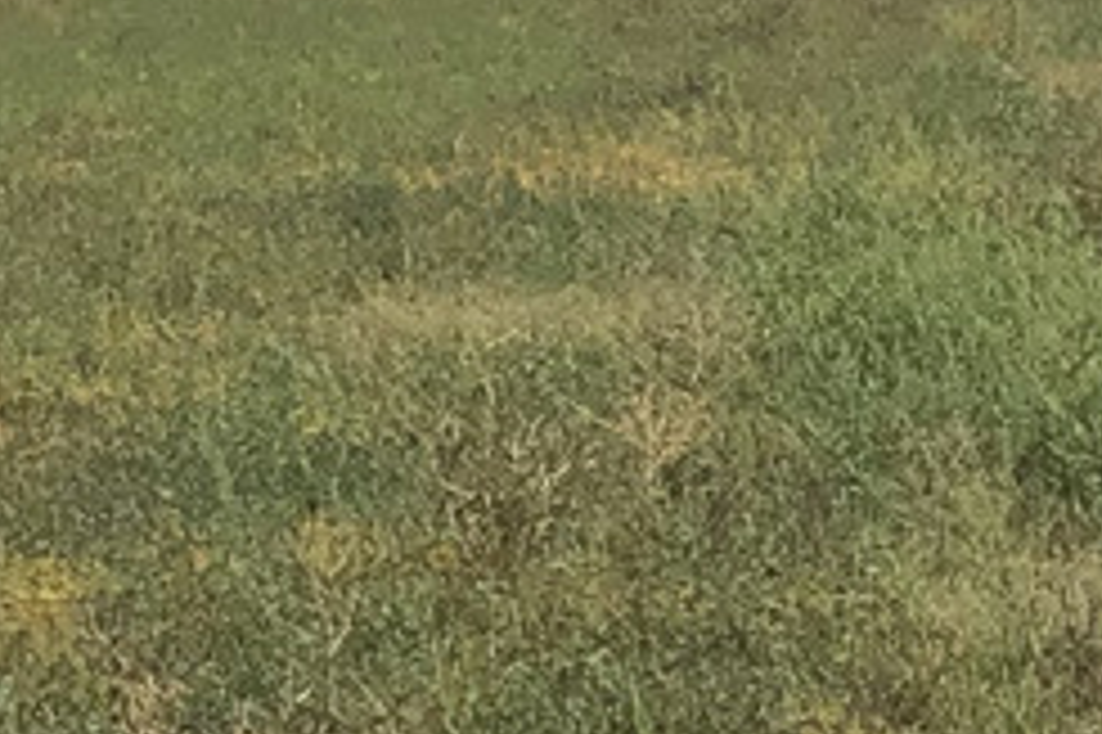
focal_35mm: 353
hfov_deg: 5.8
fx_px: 10798
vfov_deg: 3.8
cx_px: -486
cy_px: -1549
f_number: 2.4
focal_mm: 6
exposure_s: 1/1567
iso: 16
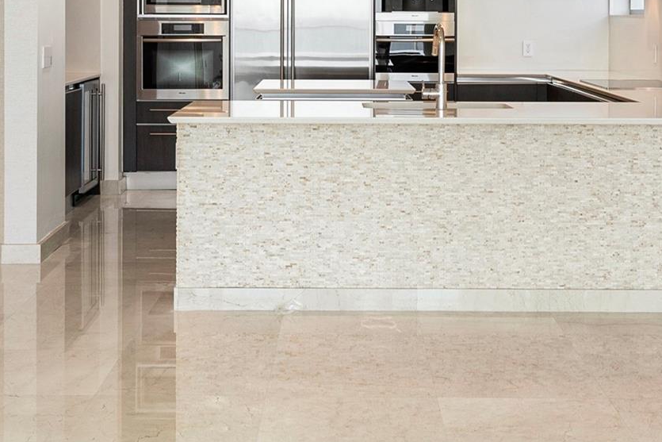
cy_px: 35
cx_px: 354
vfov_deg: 19.3
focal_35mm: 69
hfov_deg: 29.2
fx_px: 1269
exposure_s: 1/80
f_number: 8
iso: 400
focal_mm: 24
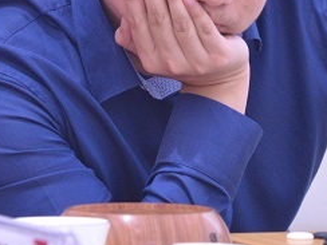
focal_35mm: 425
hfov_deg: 4.7
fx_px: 4015
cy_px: -43
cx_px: 222
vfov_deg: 3.5
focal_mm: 120
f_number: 8
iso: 2500
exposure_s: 1/1000
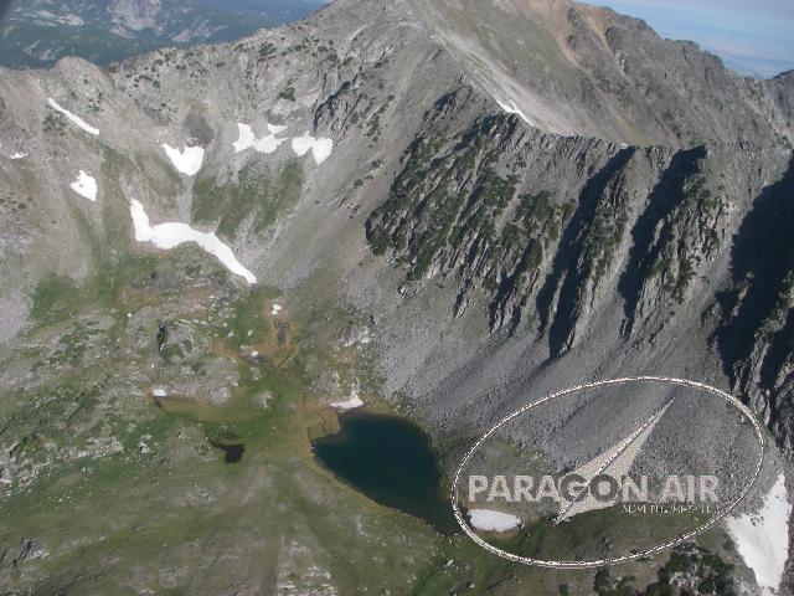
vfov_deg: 37.7
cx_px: 397
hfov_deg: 49.0
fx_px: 872
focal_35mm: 38
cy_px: 298
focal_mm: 6.3
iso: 64
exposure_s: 1/160
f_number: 6.6
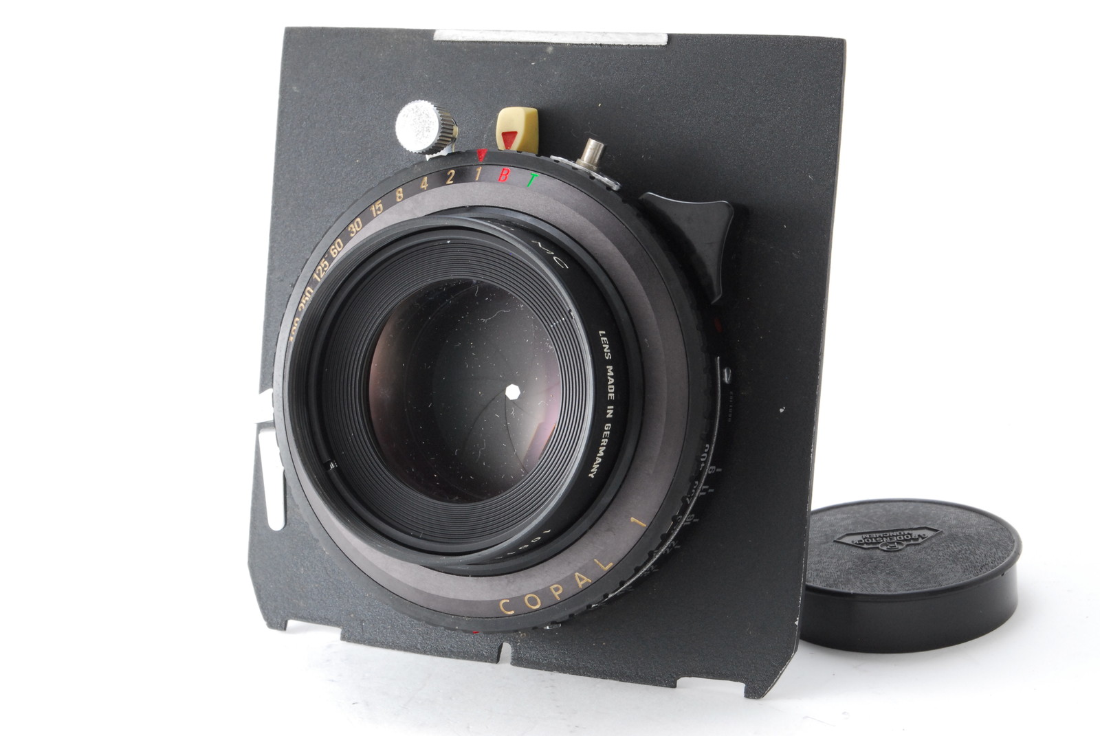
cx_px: 550
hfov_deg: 24.6
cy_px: 368
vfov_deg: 16.6
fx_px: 2524
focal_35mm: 82
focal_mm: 55
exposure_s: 1/100
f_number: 18
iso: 500
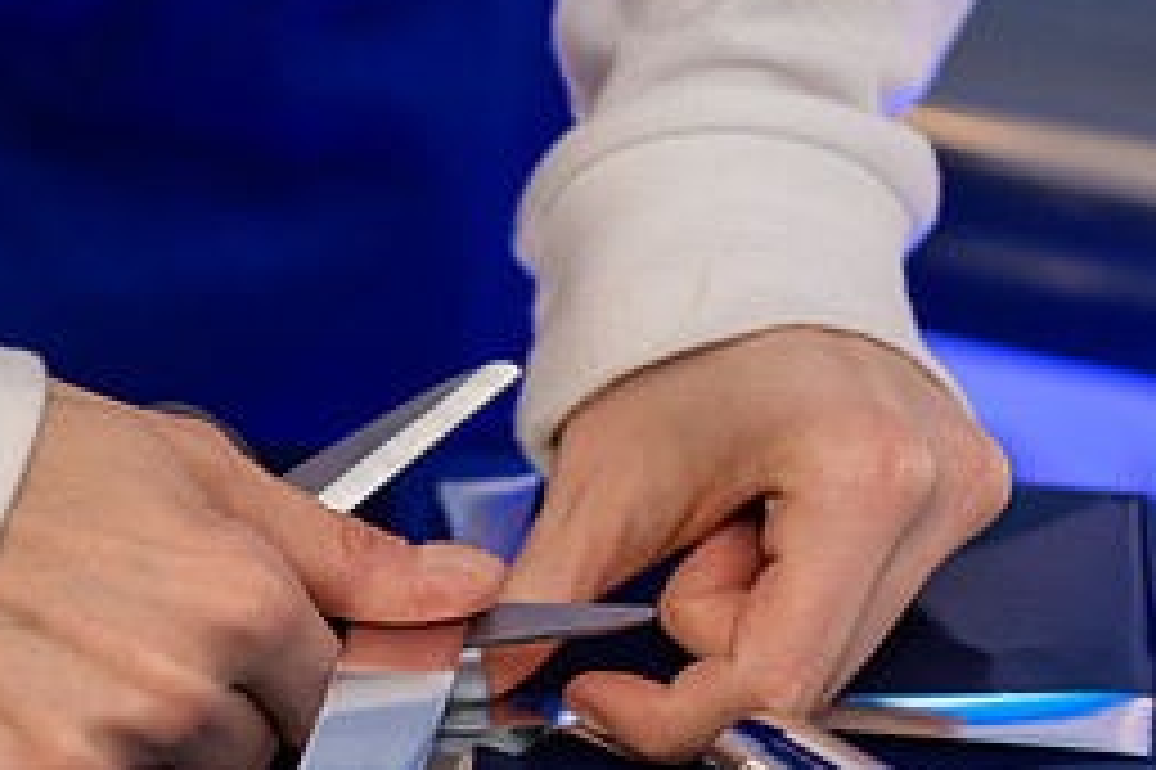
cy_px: 660
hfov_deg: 15.6
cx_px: 400
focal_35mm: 131
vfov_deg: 10.4
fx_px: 4204
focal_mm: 58
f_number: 3.2
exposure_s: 1/125
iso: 800
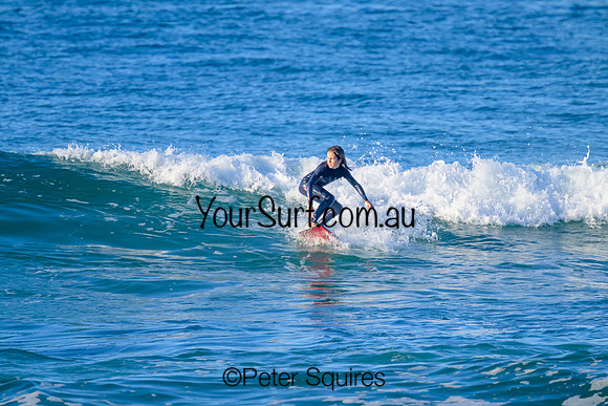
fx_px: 13514
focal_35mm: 800
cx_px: 304
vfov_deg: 1.7
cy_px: 203
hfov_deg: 2.6
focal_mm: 800
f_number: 11
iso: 1600
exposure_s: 1/2000
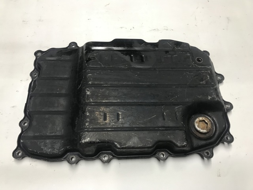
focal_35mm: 28
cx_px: 126
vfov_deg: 49.7
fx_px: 204
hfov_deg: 63.5
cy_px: 95
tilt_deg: -63.8
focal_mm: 3.99
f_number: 1.8
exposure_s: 1/25
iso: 32
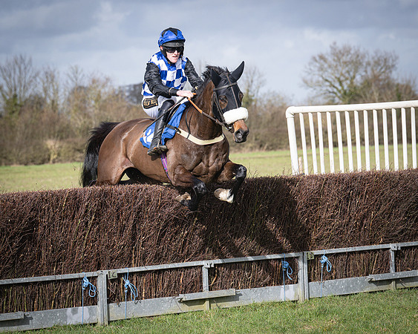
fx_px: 2069
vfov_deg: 9.2
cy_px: 170
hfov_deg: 11.5
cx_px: 185
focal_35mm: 167
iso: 400
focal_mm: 102
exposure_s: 1/3200
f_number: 4
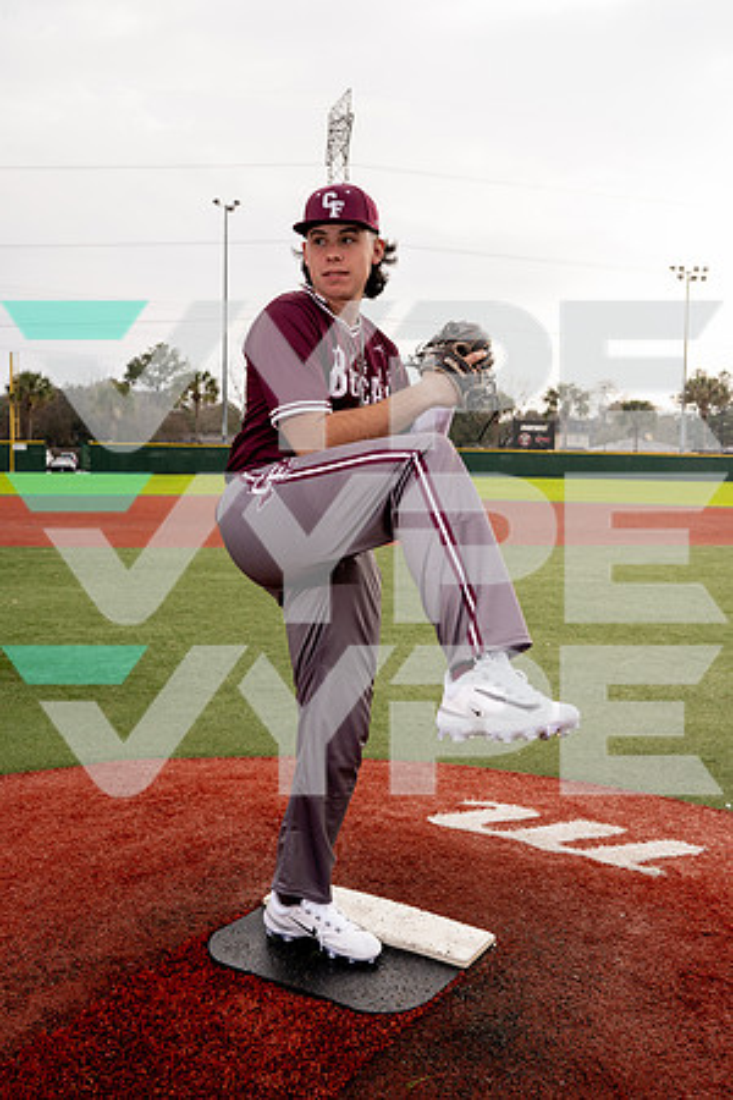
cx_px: 366
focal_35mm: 35
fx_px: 1069
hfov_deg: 37.9
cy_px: 550
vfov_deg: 54.4
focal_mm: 35
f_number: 7.1
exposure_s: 1/250
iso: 125
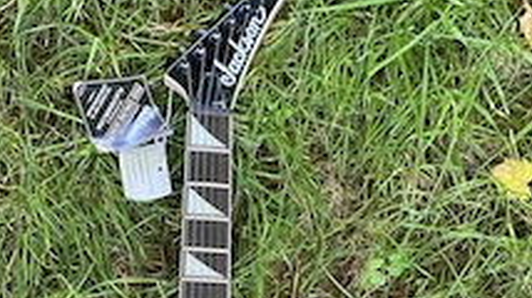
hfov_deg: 39.1
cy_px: 462
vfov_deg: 19.4
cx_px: 231
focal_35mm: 53
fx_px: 747
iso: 250
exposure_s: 1/60
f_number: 1.8
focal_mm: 4.25
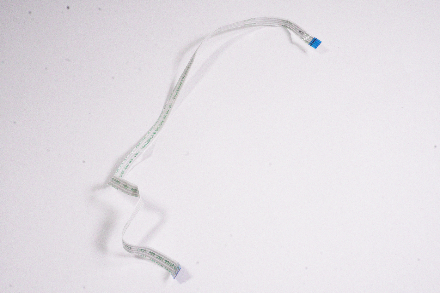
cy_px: 146
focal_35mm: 46
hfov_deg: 42.4
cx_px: 220
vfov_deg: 28.9
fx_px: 568
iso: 12800
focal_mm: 31
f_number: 25
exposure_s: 1/400
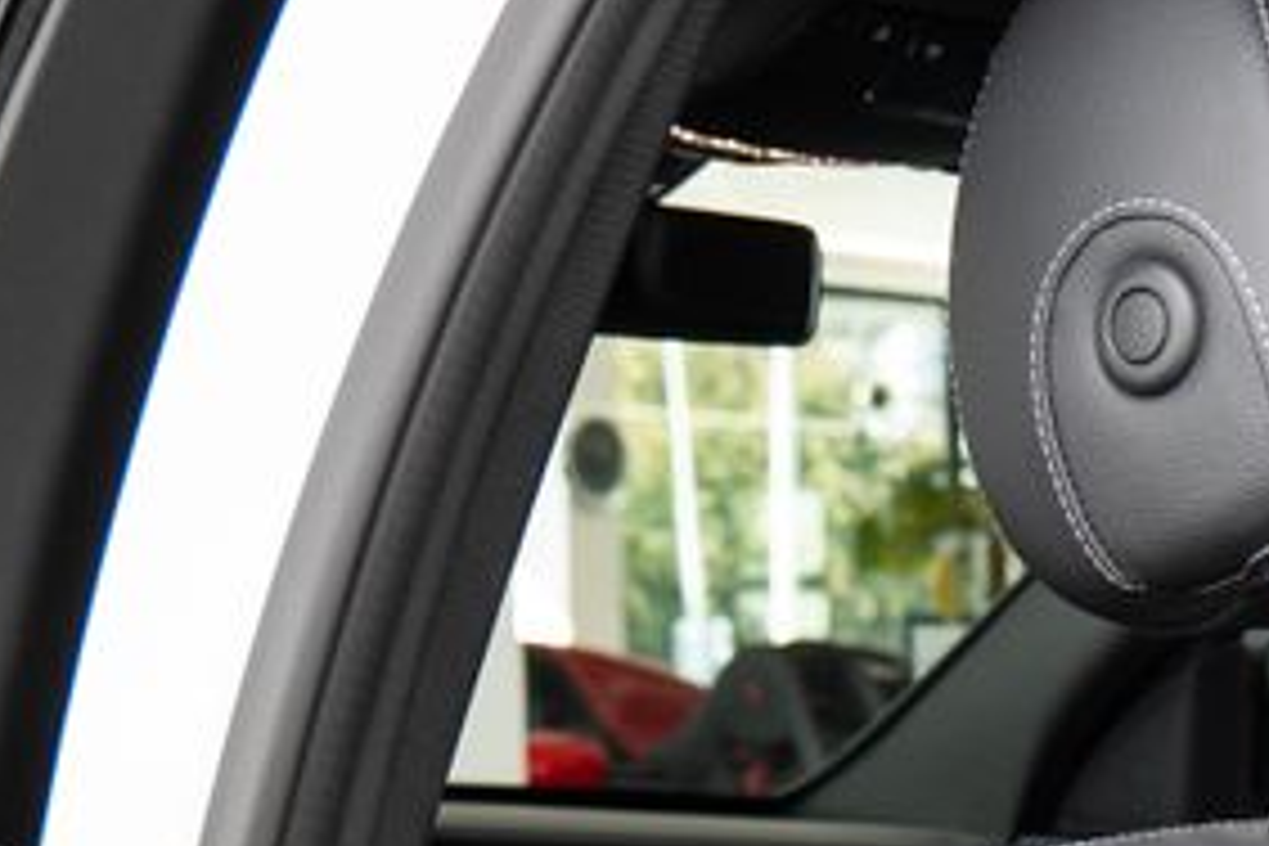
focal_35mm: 135
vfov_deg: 9.9
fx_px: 4758
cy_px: 1137
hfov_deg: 14.5
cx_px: 1702
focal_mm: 32
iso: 250
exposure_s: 1/60
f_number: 5
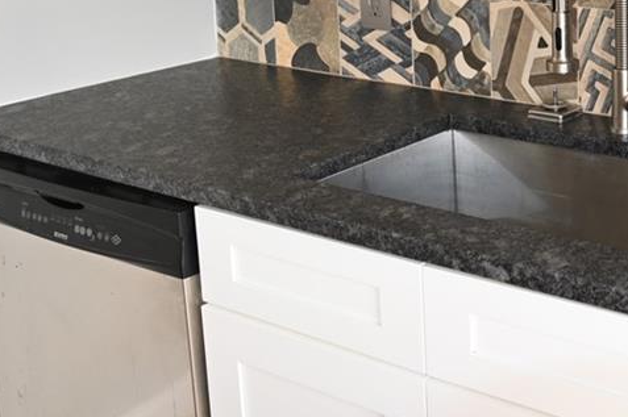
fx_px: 1011
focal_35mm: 58
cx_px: 595
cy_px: 46
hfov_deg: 32.4
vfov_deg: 22.8
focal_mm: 18
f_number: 3.5
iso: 320
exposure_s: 1/125
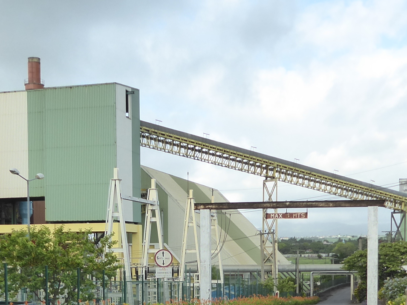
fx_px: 788
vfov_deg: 21.2
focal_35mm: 67
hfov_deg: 29.0
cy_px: 305
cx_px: 186
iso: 160
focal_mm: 4.3
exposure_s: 1/400
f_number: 3.3
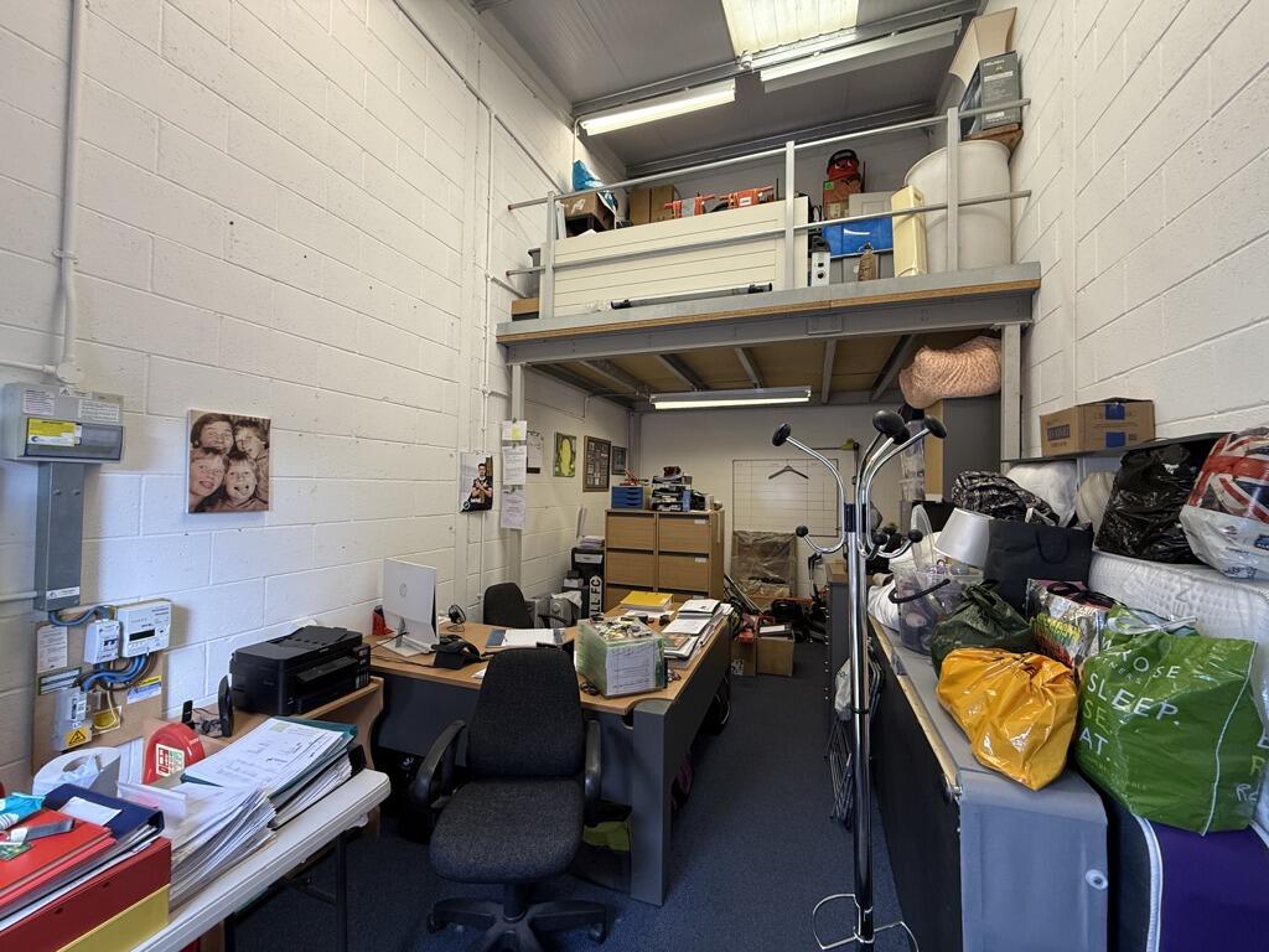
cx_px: 634
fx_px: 513
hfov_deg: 102.1
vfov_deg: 85.7
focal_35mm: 14
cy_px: 476
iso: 160
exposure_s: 1/99
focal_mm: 2.22
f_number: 2.2
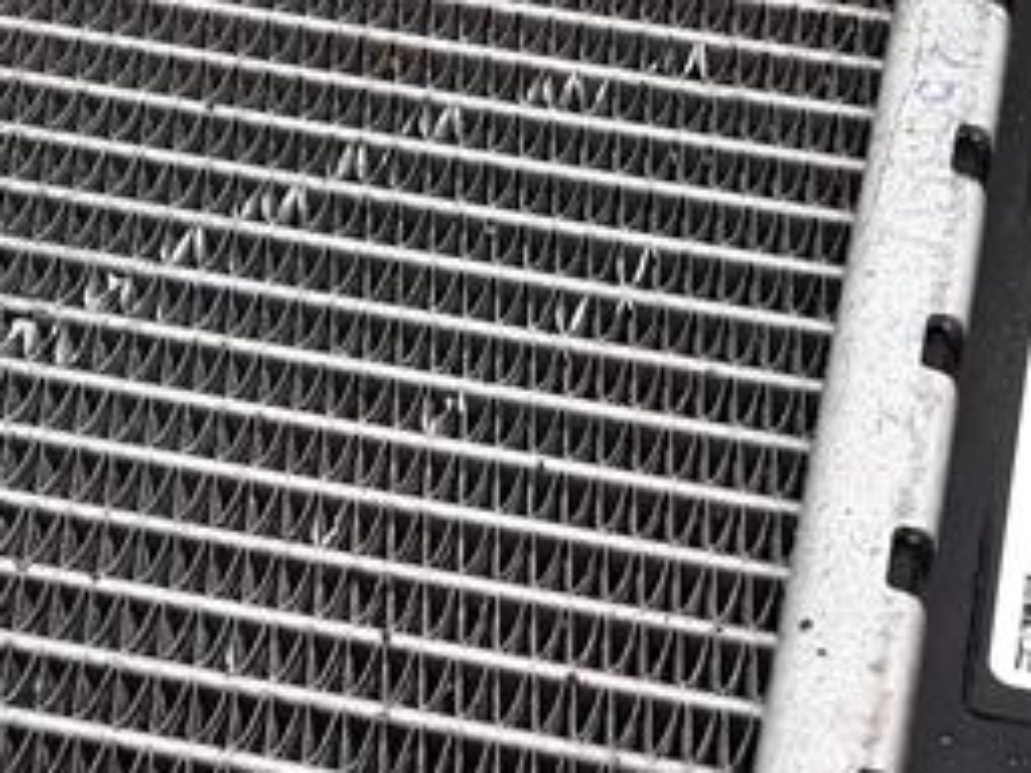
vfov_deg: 20.5
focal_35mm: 70
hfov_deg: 27.8
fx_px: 2085
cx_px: 507
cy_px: 733
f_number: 1.9
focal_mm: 2.91
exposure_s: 1/50
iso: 40
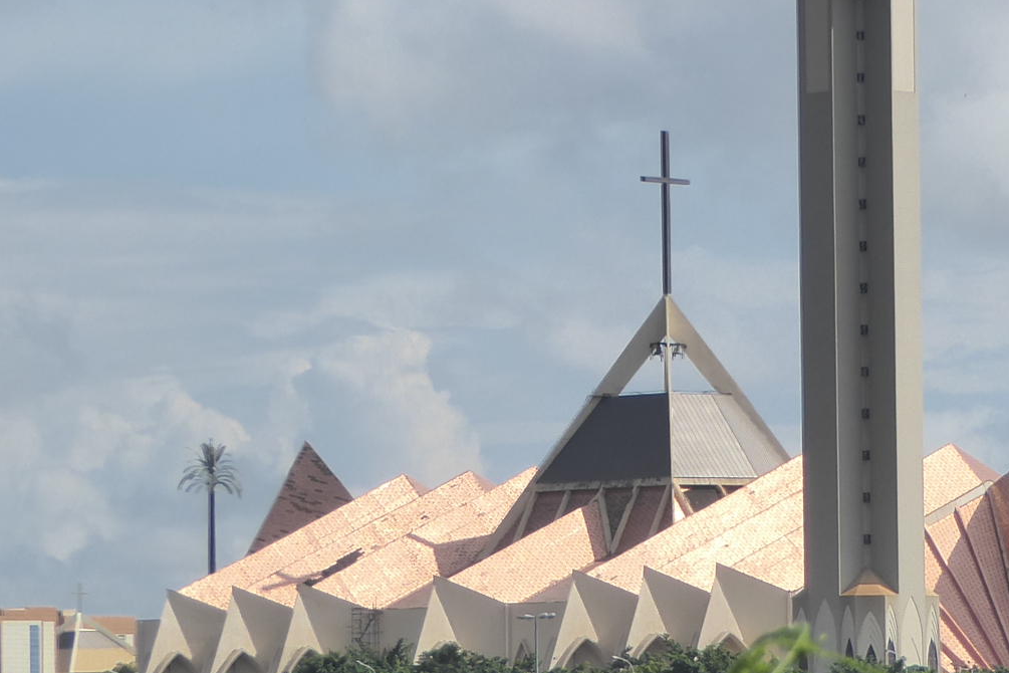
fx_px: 8688
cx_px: 722
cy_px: 503
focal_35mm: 310
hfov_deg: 6.6
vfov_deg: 4.4
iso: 160
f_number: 5.1
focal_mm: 19
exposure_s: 1/800
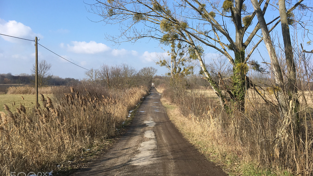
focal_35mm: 32
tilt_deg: +0.4
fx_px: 266
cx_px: 156
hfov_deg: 61.0
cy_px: 84
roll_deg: +0.3
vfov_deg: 36.7
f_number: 2.2
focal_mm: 4.15
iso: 25
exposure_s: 1/1099
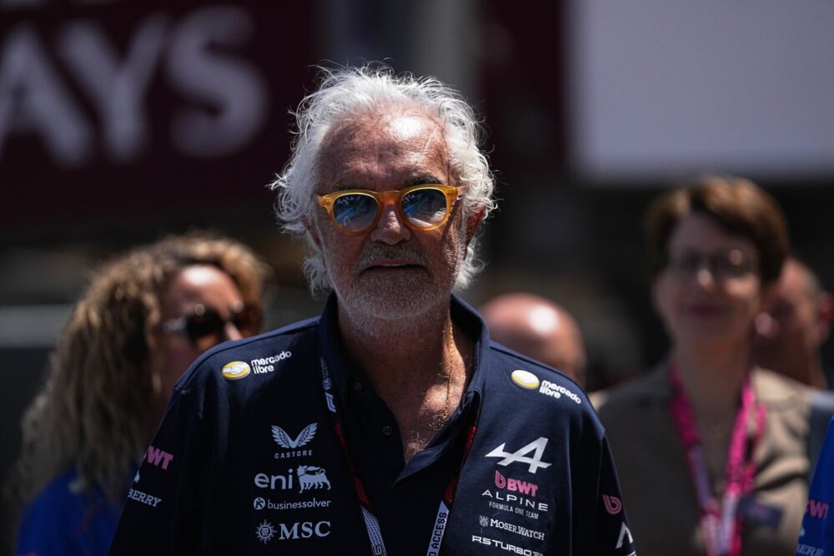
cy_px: 278
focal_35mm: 200
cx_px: 417
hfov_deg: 10.3
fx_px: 4632
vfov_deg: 6.9
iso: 400
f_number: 3.2
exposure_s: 1/10000
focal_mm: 200
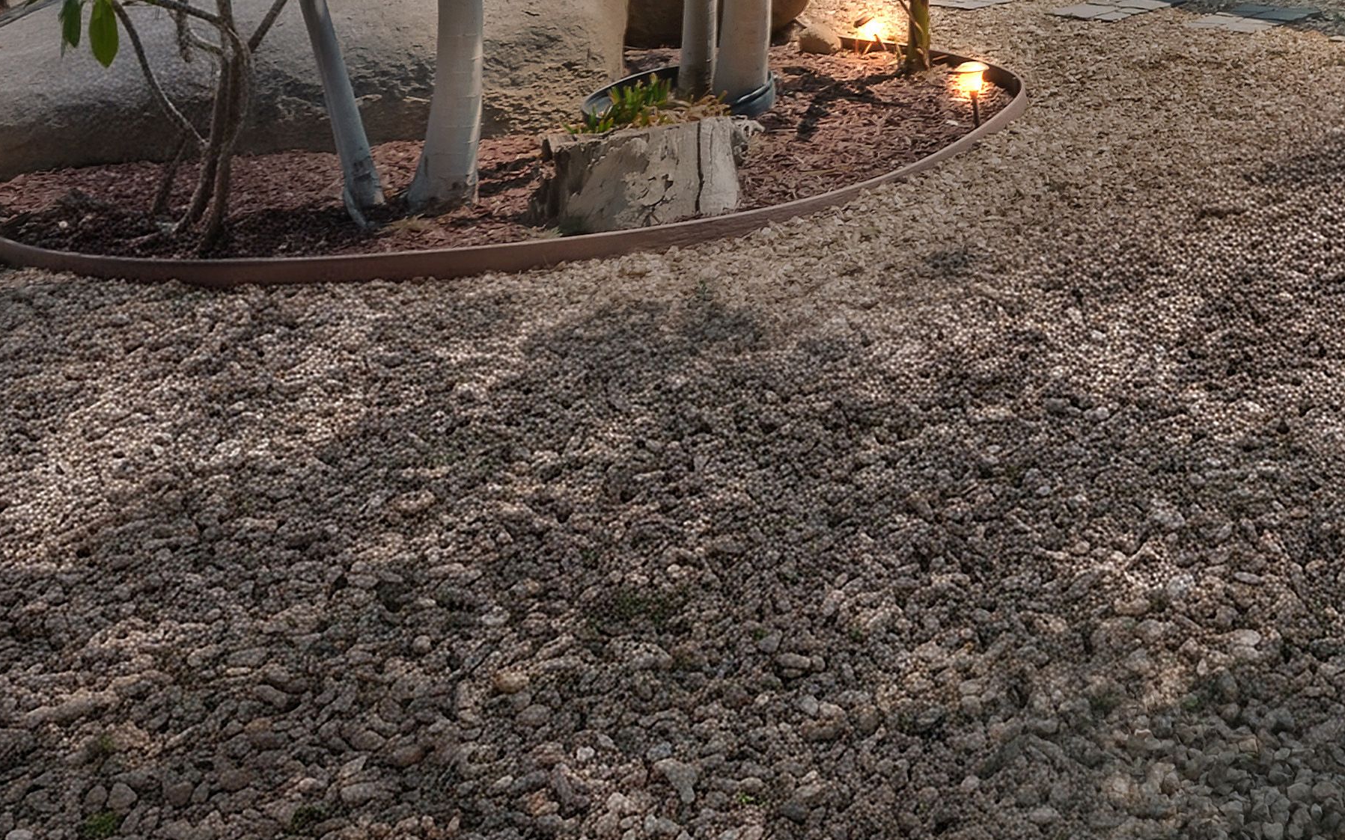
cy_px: -207
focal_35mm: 48
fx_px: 1759
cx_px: 1182
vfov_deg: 24.1
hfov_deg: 39.2
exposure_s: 1/80
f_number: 16
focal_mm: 14
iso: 200
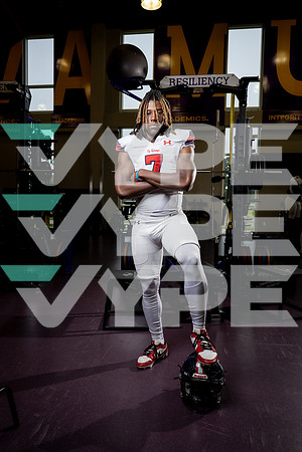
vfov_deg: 65.5
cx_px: 151
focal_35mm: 28
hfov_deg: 46.4
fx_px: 352
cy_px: 226
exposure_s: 1/250
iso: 640
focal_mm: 28
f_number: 5.6
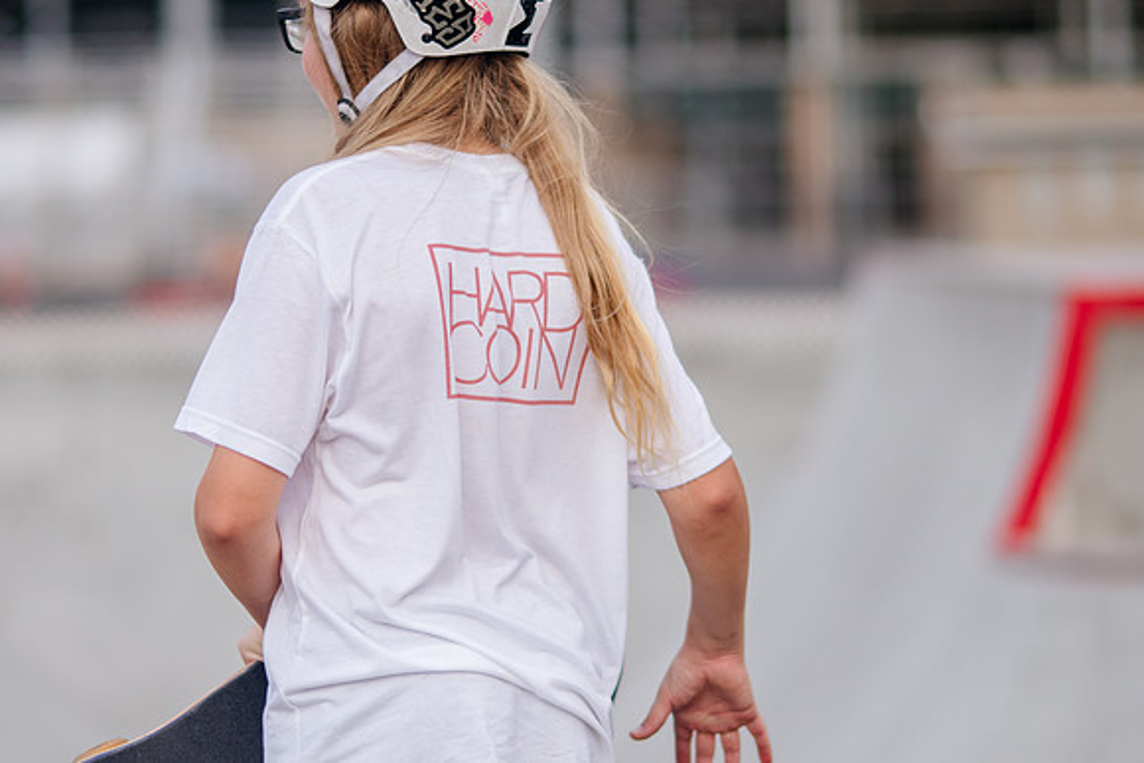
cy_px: 370
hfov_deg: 12.0
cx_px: 533
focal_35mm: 172
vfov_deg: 8.0
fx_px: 5458
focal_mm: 105
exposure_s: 1/3200
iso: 400
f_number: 2
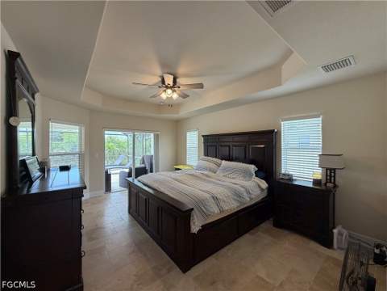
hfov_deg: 102.1
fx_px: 157
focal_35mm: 14
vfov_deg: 85.7
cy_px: 146
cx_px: 194
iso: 200
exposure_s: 1/120
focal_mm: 2.22
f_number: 2.2
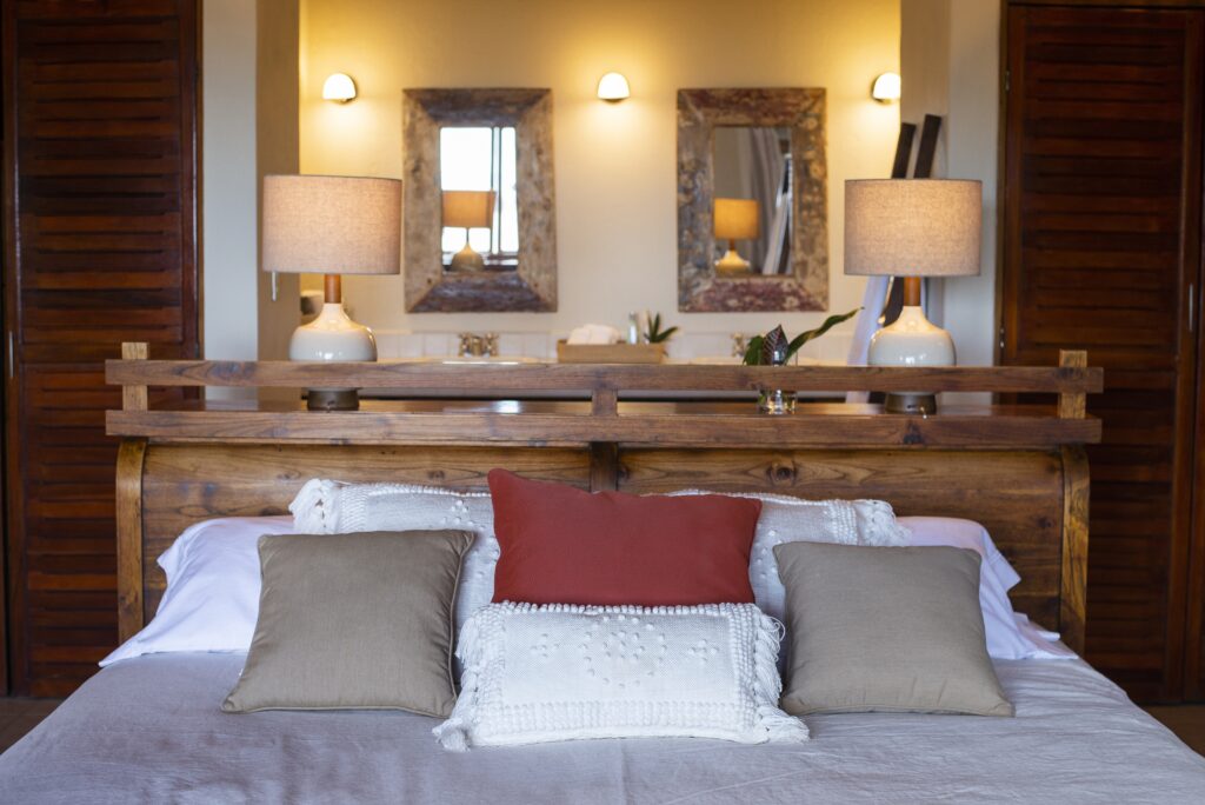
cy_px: 402
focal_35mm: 50
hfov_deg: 39.6
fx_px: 1674
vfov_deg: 27.0
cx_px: 602
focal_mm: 50
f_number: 4
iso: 400
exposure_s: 1/100
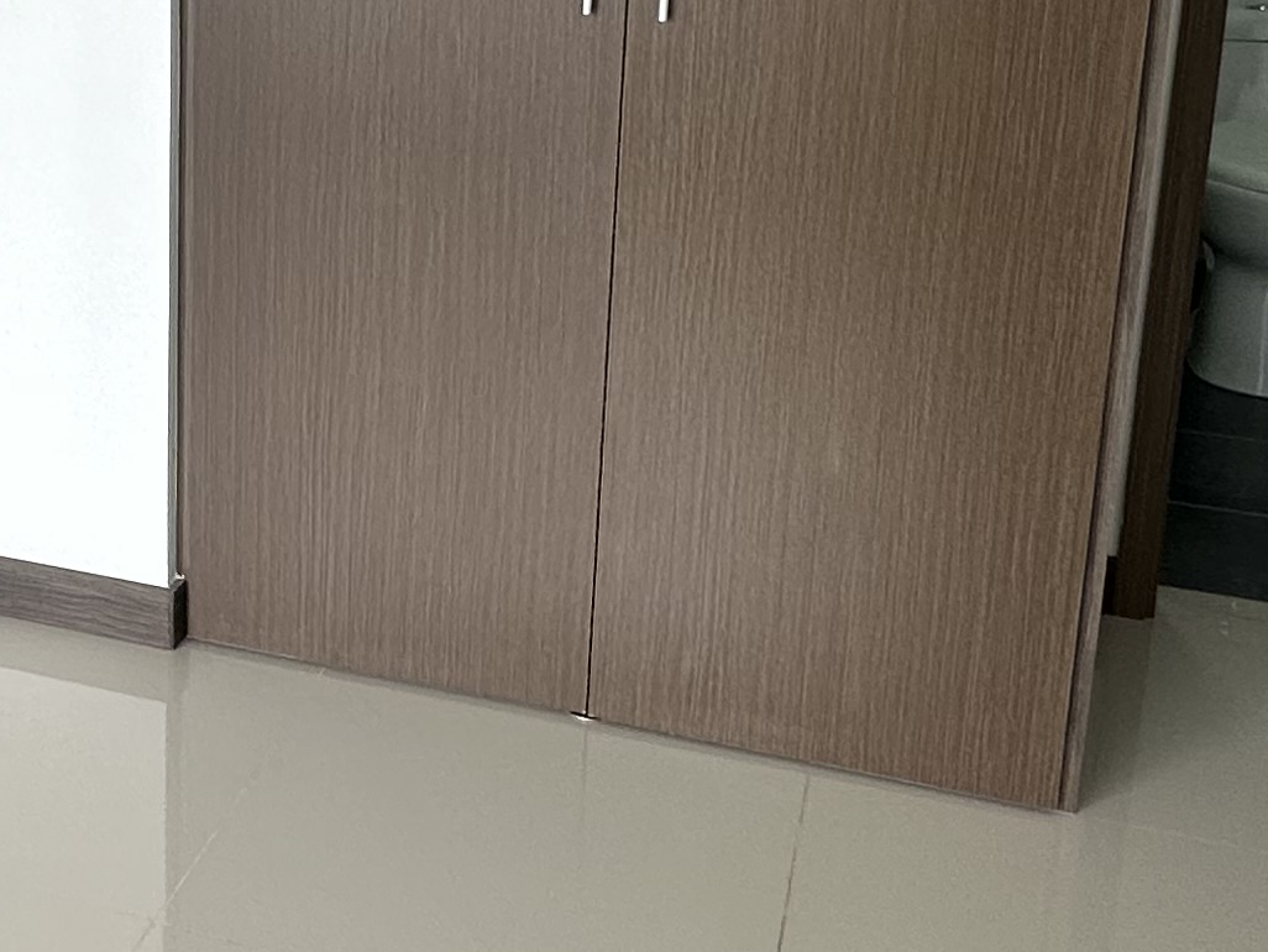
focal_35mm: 55
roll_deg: -0.6
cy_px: 127
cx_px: 89
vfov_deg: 25.9
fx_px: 2015
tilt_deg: -11.6
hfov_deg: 32.9
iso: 64
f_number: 2.2
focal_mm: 2.22
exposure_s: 1/99
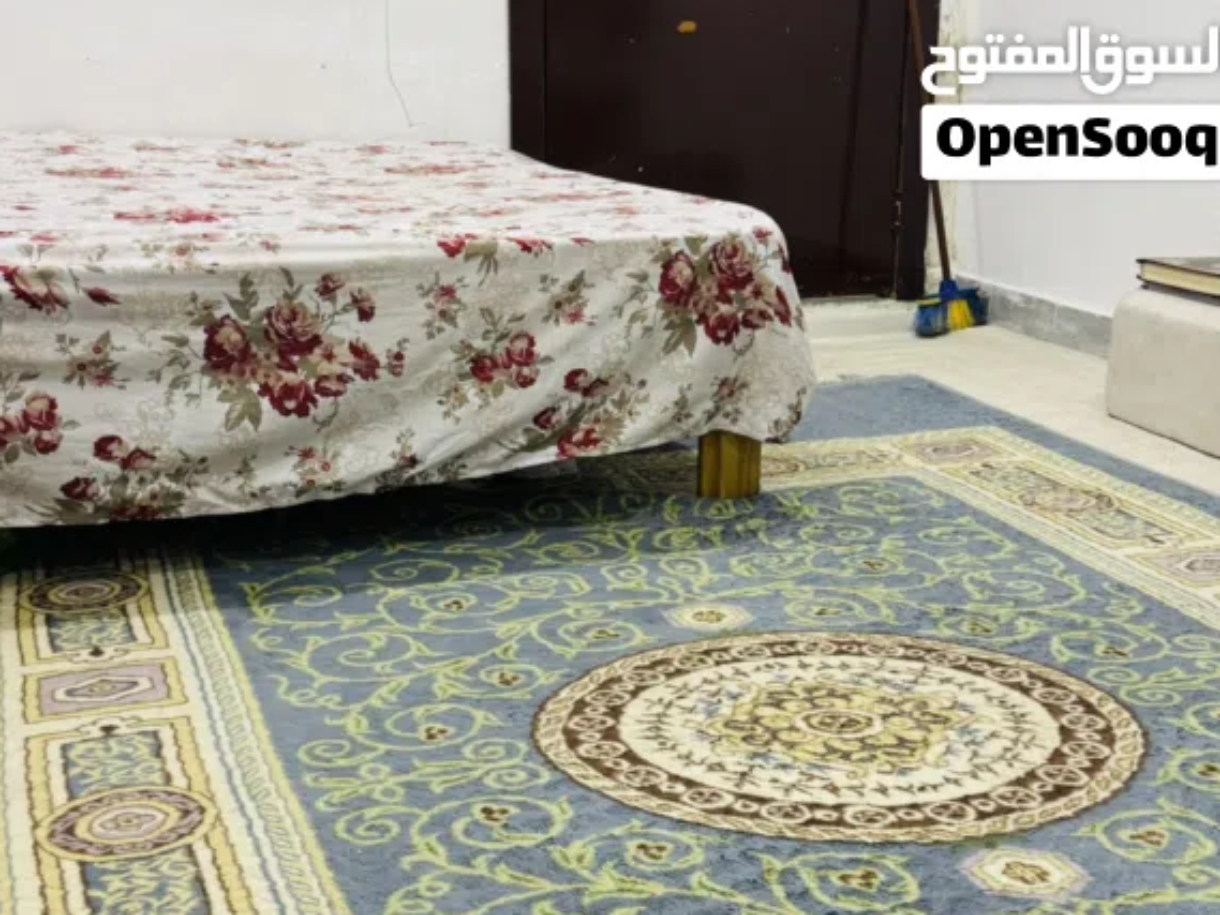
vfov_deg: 51.3
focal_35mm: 27
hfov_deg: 65.3
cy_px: 489
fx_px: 952
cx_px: 598
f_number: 1.78
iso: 160
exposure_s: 1/100
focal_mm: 6.76
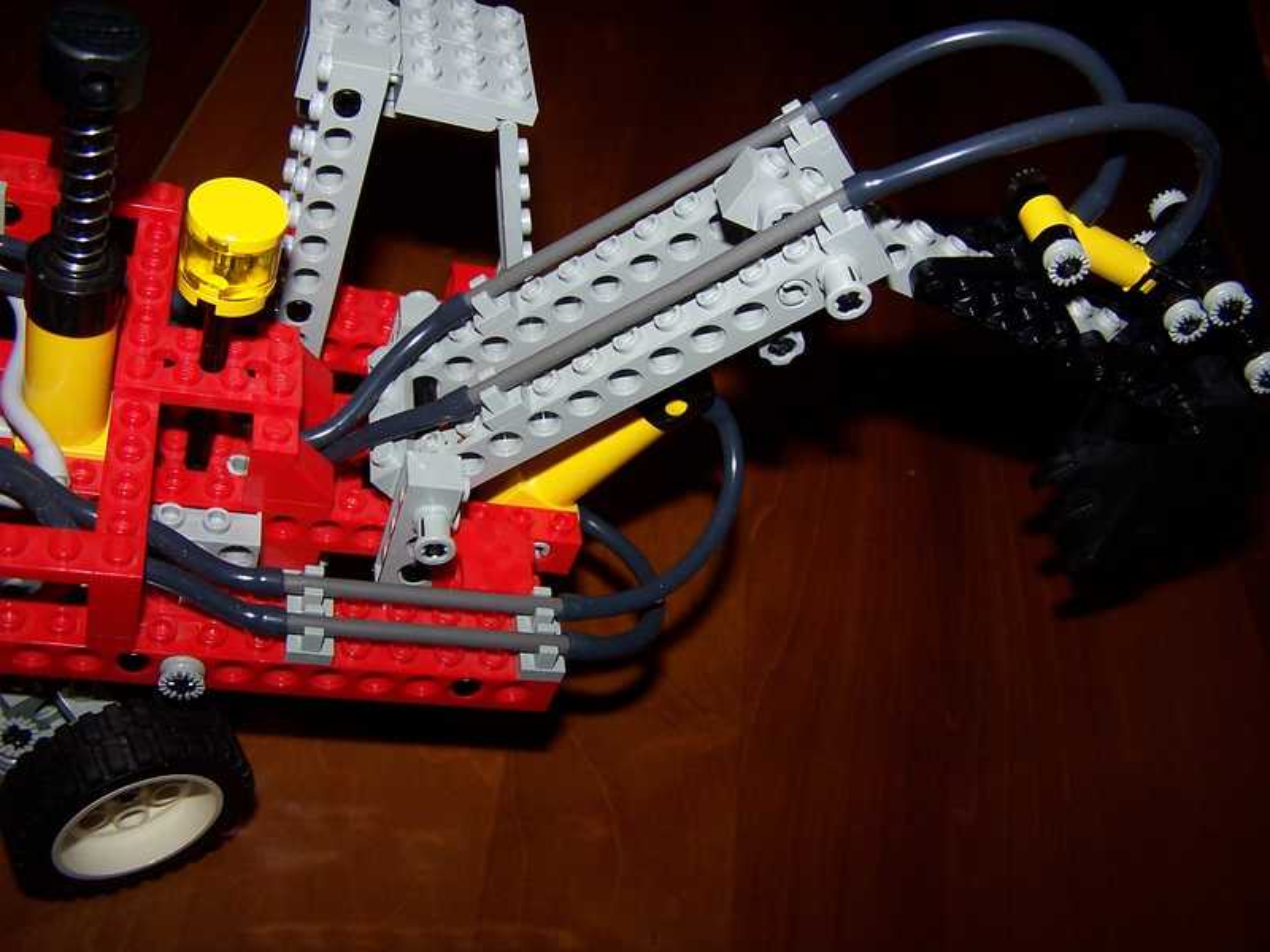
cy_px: 476
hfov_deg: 49.0
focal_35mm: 38
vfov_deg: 37.7
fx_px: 1394
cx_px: 635
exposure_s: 1/60
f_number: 2.8
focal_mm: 6.3
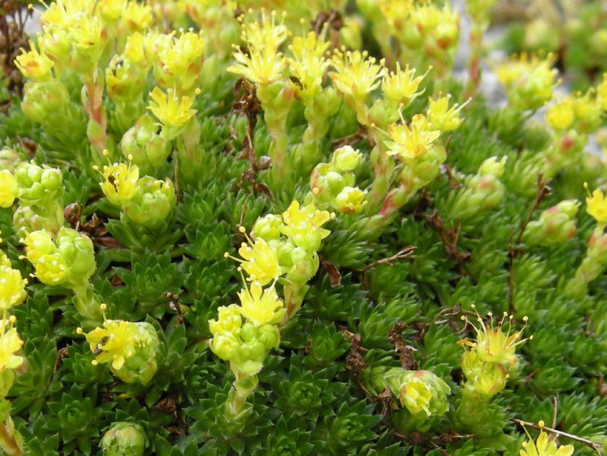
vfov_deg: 17.6
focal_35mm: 83
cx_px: 220
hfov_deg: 23.5
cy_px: 399
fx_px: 1456
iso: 64
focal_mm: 7.5
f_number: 3
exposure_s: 1/84.8
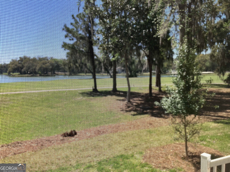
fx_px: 186
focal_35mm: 28
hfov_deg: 63.4
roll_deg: +0.4
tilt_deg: -5.1
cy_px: 86
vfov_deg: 49.7
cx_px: 115
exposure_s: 1/771
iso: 32
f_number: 1.8
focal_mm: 3.99
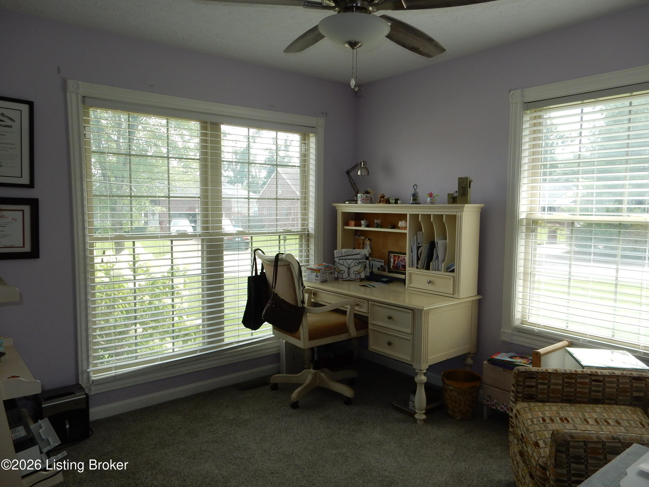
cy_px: 244
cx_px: 324
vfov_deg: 54.9
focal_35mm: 25
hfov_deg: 69.4
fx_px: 469
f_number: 3.7
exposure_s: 1/125
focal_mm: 4.5
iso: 125
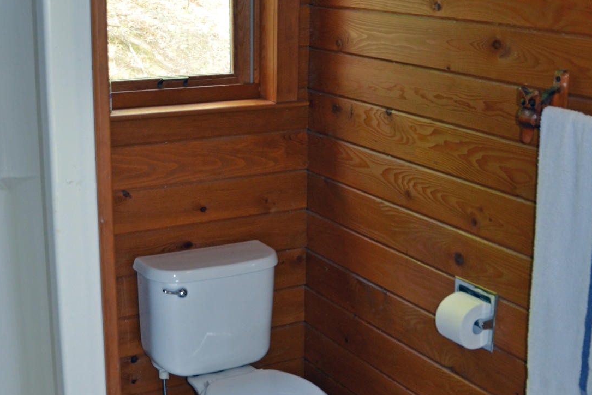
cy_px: 262
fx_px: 953
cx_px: 289
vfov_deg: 23.3
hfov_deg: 34.5
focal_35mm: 58
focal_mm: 21
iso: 560
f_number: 3.8
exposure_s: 1/60
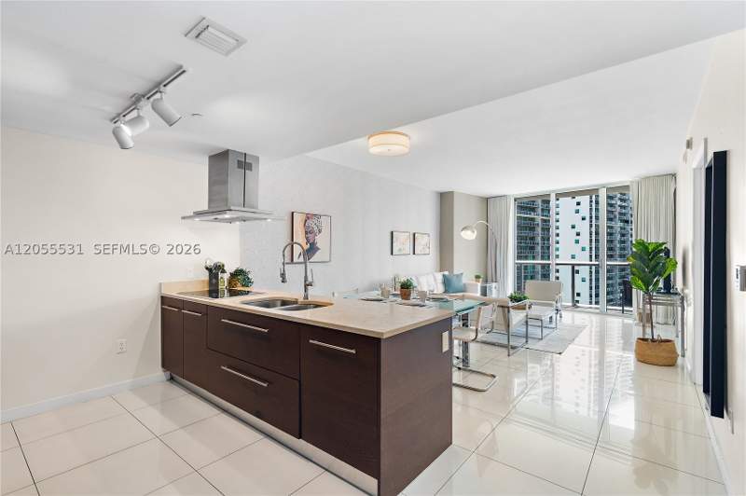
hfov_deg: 96.8
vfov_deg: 73.6
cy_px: 248
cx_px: 373
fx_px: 331
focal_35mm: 16
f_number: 8
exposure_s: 1/5
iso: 400
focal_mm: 16
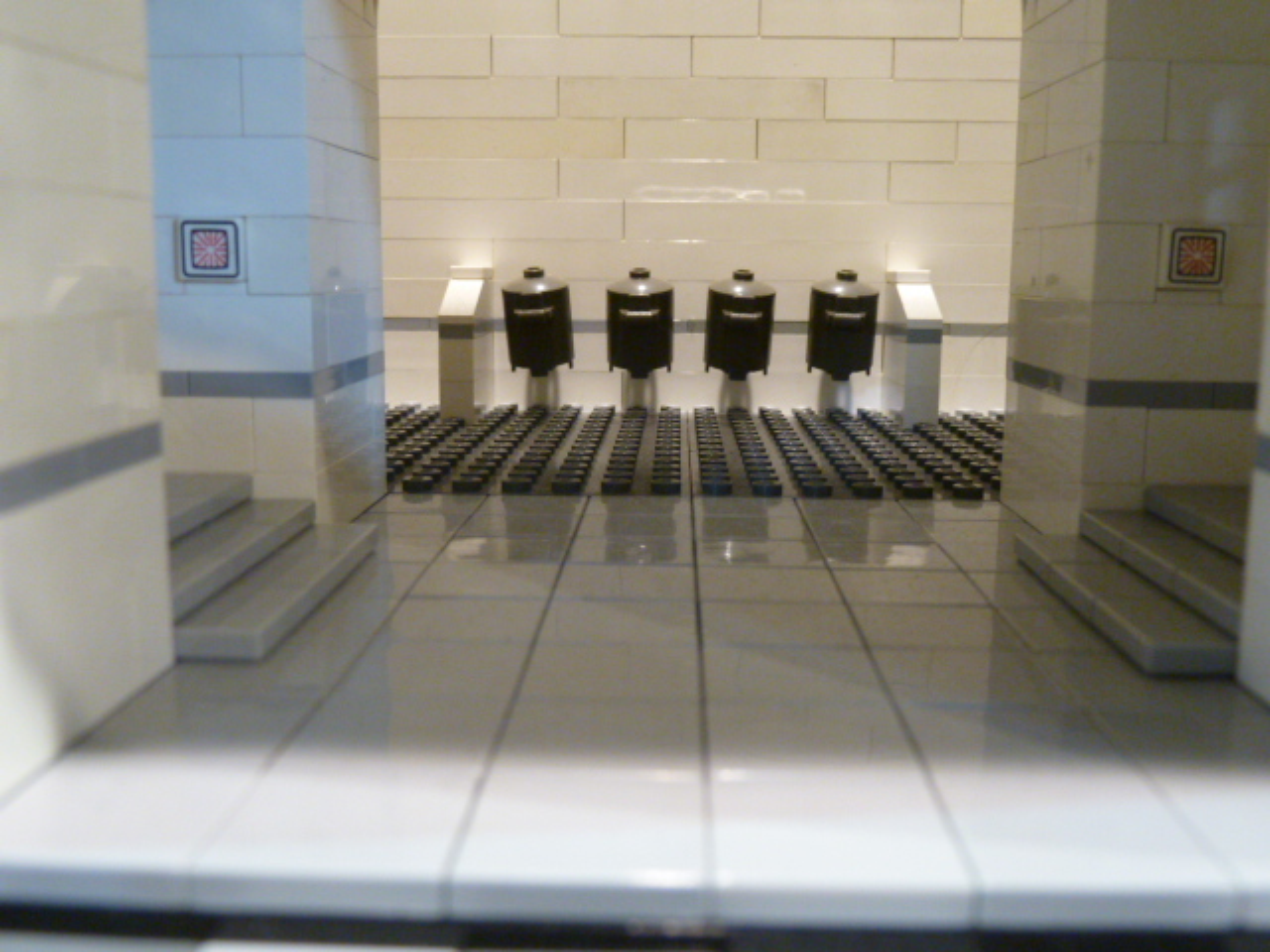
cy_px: 476
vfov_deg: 40.7
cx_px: 635
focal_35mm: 35
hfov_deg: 52.6
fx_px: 1284
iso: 400
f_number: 3.5
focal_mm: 5.7
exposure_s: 1/10
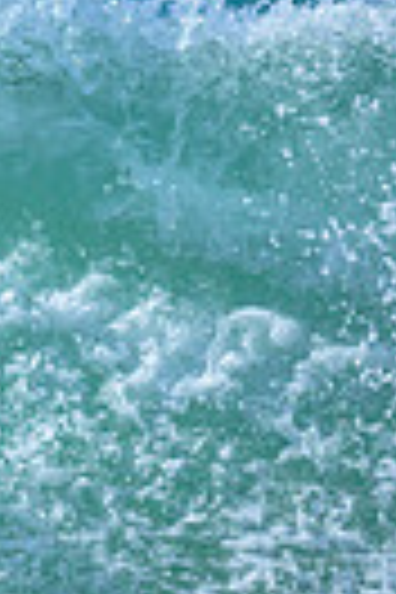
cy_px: 223
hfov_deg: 0.4
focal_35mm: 3863
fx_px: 63735
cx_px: -371
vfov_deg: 0.5
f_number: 6.3
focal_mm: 800
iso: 280
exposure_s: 1/2000
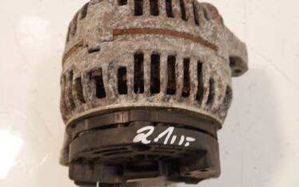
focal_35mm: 46
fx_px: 375
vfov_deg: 27.9
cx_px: 147
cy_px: 73
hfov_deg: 43.5
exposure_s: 1/60
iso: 640
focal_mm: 17
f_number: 4
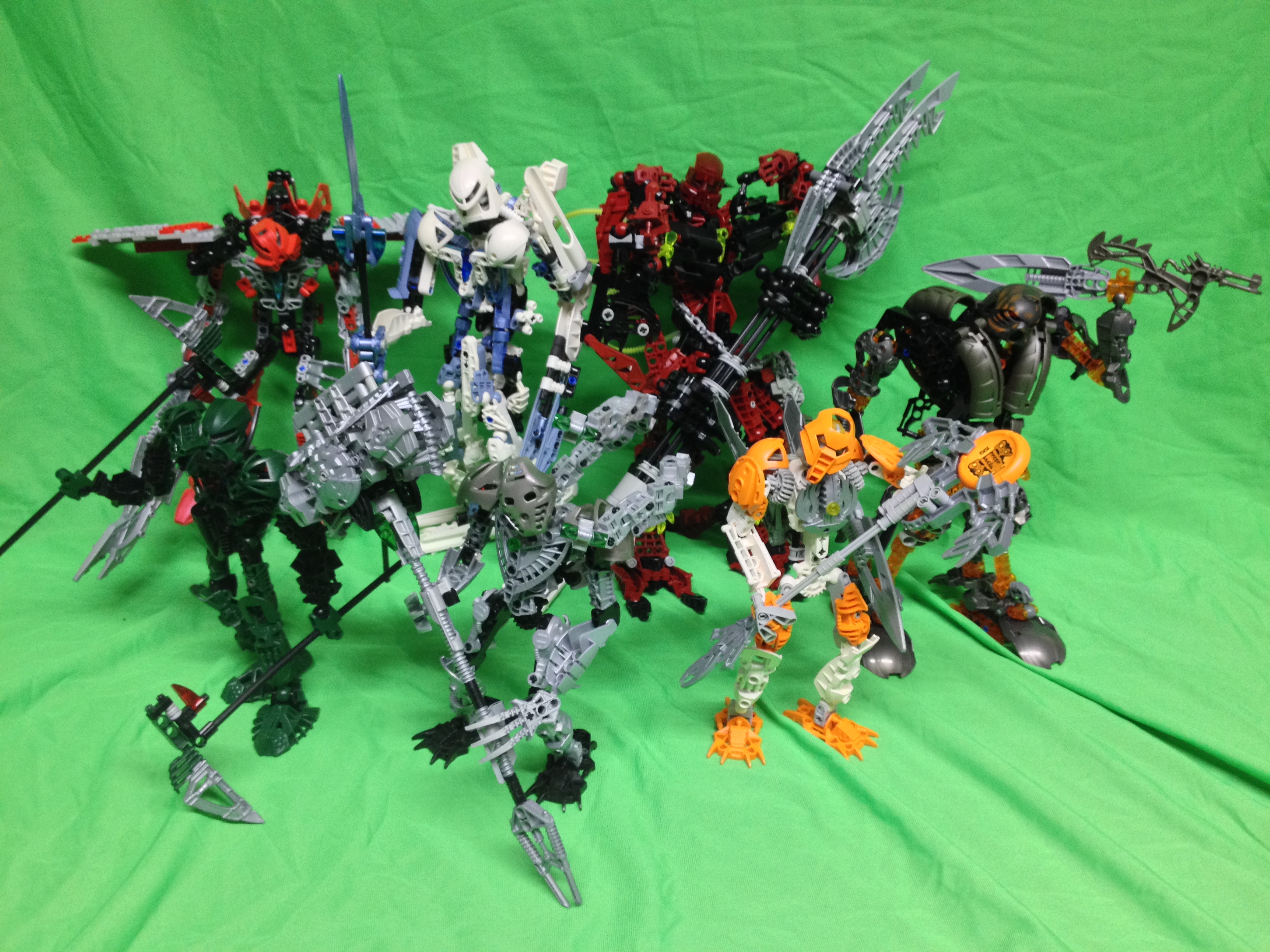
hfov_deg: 52.6
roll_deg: -3.2
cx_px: 635
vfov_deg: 40.7
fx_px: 1284
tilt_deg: -28.6
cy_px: 476
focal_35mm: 35
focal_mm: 4.28
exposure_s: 1/20
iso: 160
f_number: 2.4
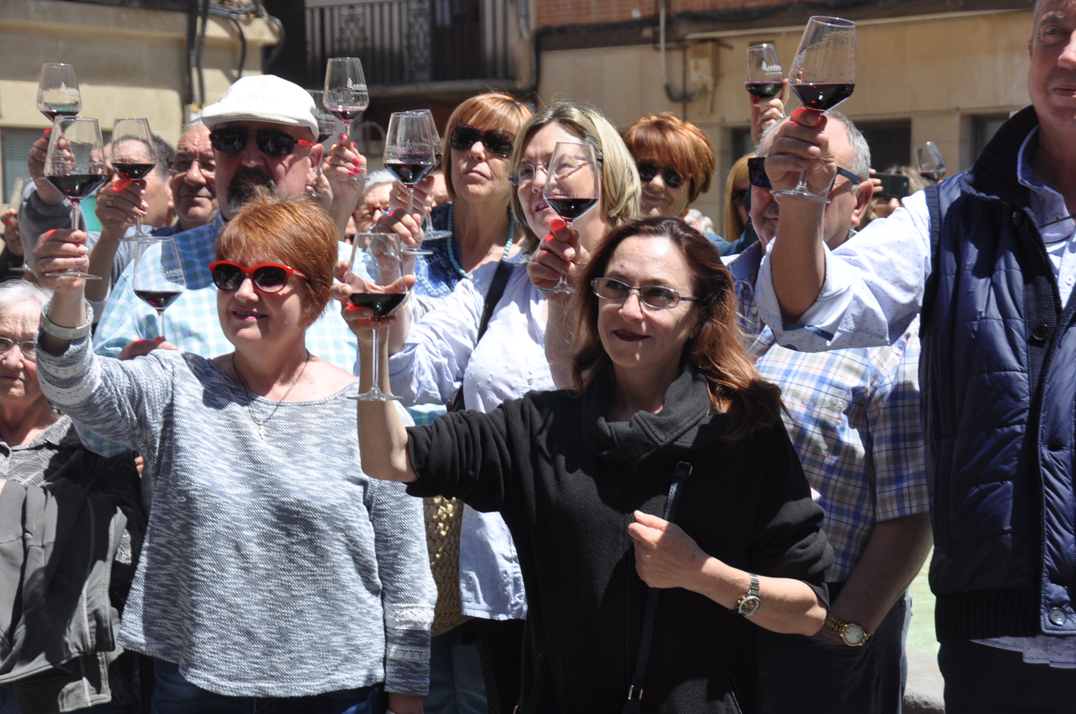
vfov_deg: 14.7
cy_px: 357
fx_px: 2776
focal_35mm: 93
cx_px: 538
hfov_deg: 21.9
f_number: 9
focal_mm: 62
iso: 200
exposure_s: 1/320
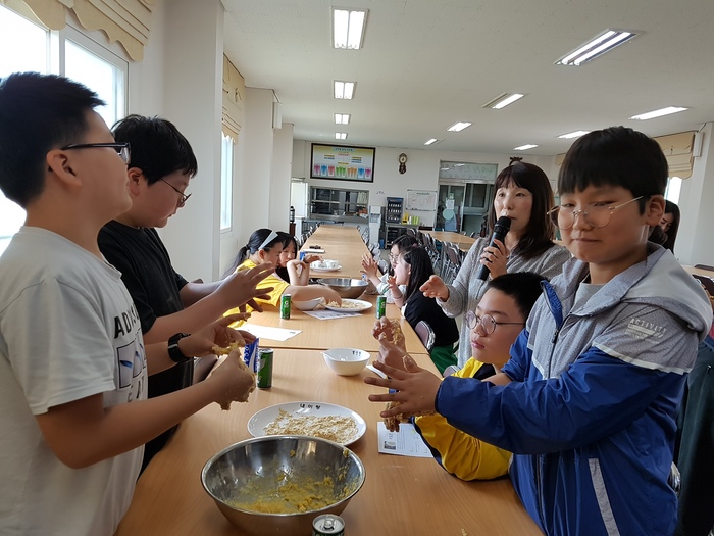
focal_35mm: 26
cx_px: 357
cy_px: 268
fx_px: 536
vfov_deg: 53.1
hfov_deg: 67.3
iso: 64
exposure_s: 1/120
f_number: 1.7
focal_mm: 4.2
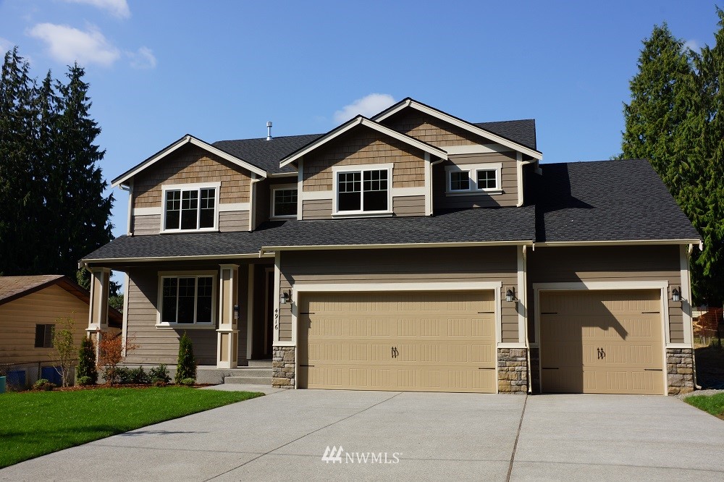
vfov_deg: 36.8
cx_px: 362
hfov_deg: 53.1
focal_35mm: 36
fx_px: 724
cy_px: 241
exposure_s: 1/125
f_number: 16
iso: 100
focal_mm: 24
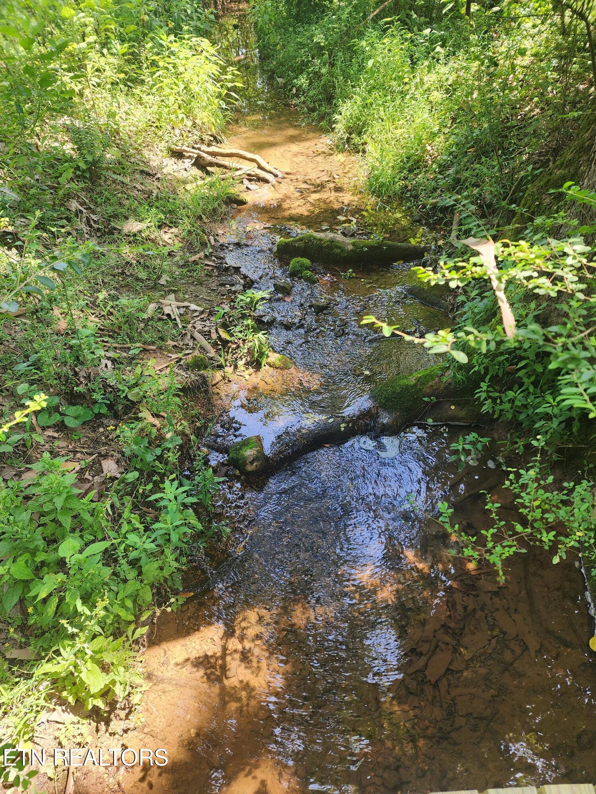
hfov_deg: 58.9
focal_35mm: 23
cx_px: 298
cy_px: 397
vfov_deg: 73.9
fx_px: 528
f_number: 1.8
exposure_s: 1/180
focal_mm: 6.4
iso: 50
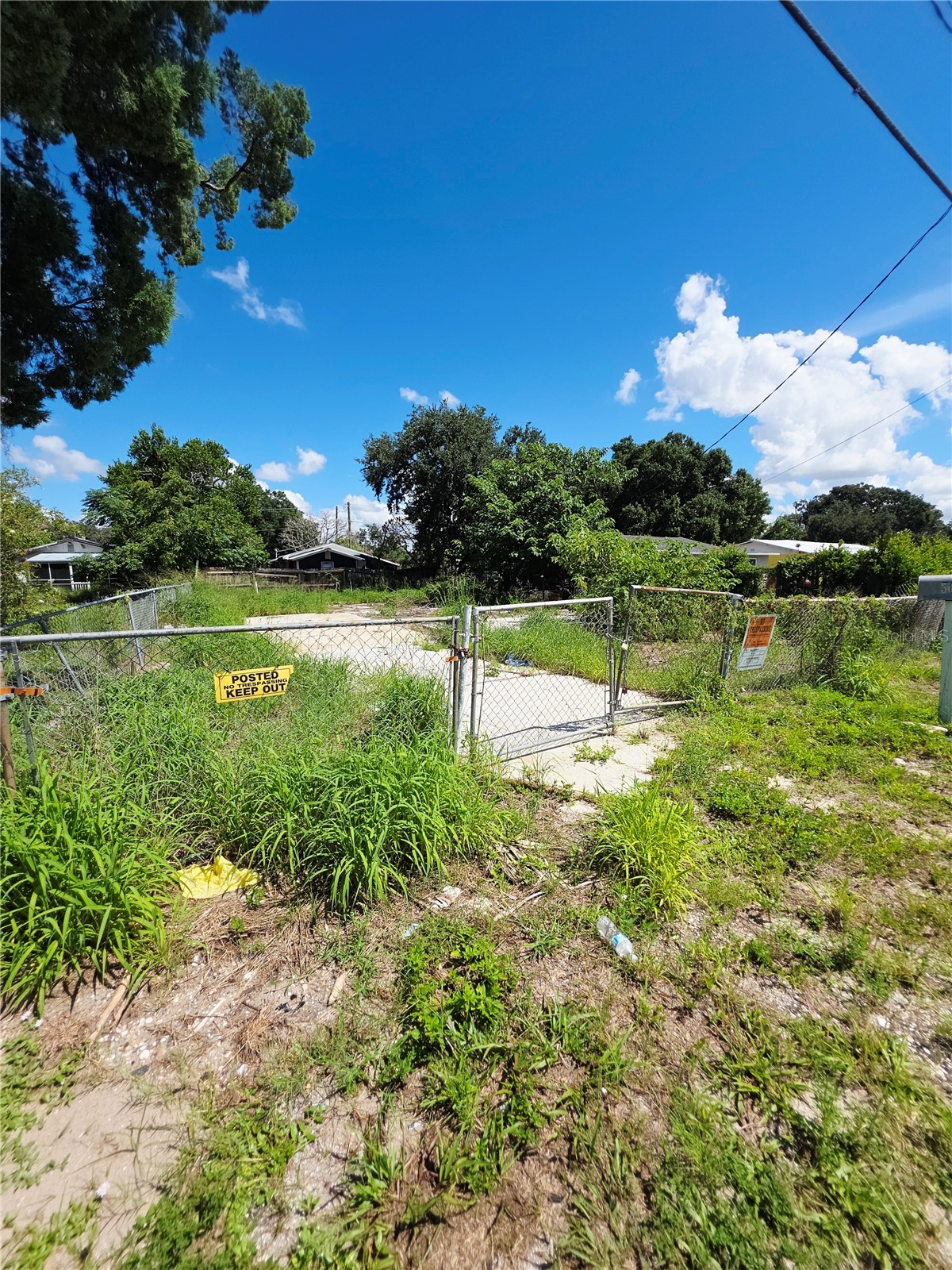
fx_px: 477
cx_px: 476
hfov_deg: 89.9
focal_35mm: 13
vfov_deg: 106.2
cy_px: 635
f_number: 1.9
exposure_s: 1/1667
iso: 20
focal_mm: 2.2
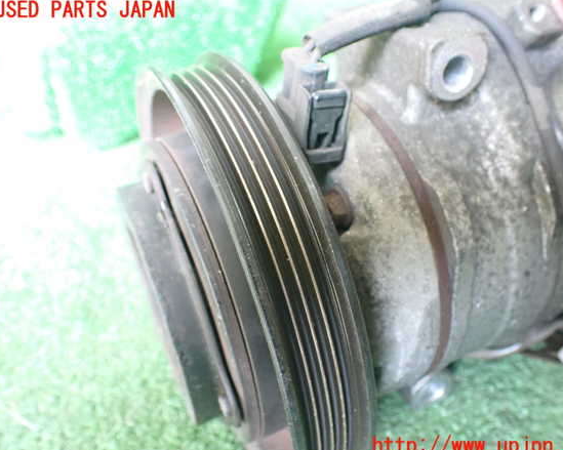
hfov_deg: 55.6
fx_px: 533
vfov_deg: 45.8
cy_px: 229
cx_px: 296
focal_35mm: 32
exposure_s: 1/40
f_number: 2.3
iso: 800
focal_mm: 5.4
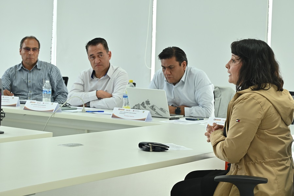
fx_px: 808
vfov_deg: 13.8
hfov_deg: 20.6
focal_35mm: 99
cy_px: 98
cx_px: 147
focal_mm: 66
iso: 360
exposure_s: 1/25
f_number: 8
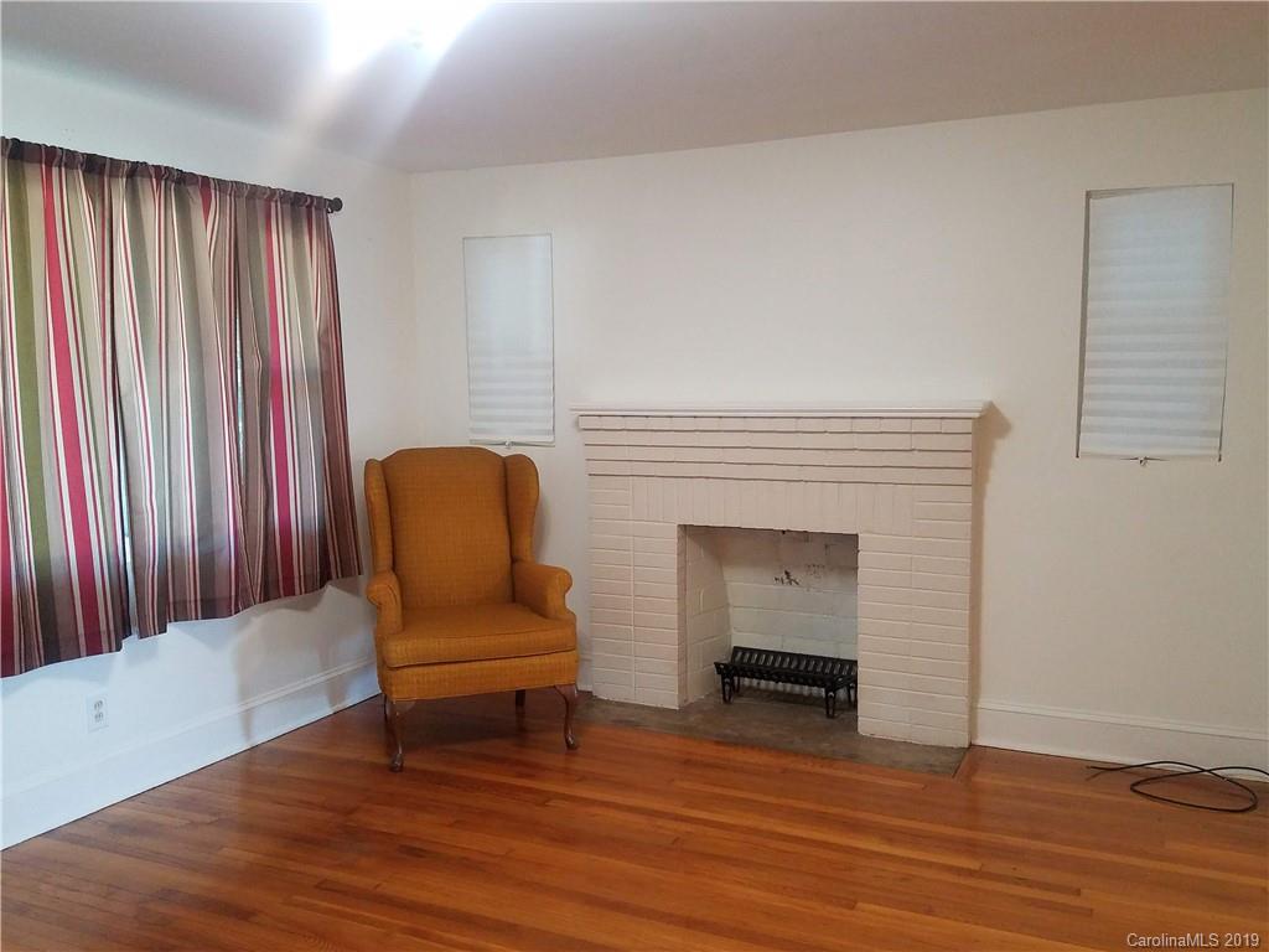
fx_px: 953
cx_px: 634
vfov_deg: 53.1
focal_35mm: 26
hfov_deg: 67.3
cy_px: 476
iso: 200
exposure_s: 1/40
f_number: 1.7
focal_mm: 4.2
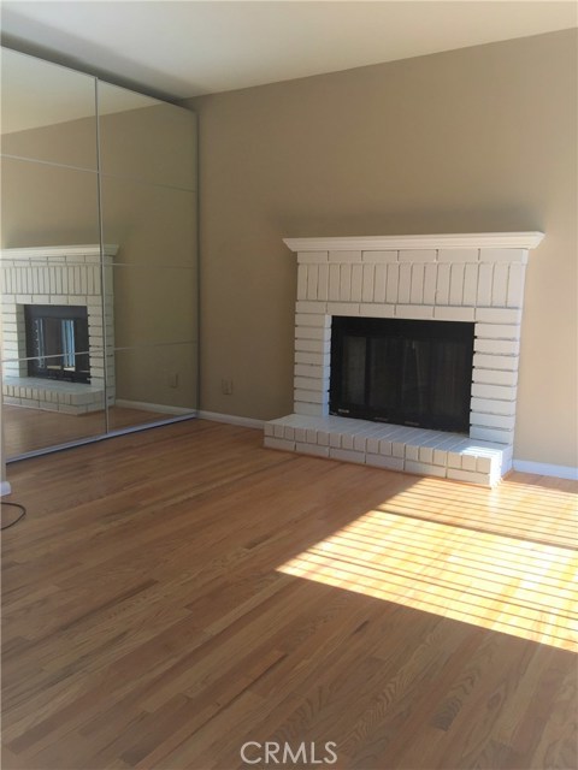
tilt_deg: -9.4
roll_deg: +0.4
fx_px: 646
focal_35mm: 29
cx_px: 289
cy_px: 385
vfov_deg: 61.7
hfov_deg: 48.2
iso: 32
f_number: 2.2
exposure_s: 1/430
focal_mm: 4.15
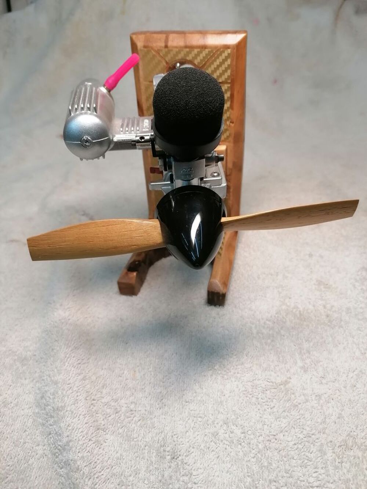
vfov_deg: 65.3
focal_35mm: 27
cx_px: 184
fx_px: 382
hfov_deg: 51.4
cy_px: 244
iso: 100
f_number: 1.8
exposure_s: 1/50
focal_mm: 4.75
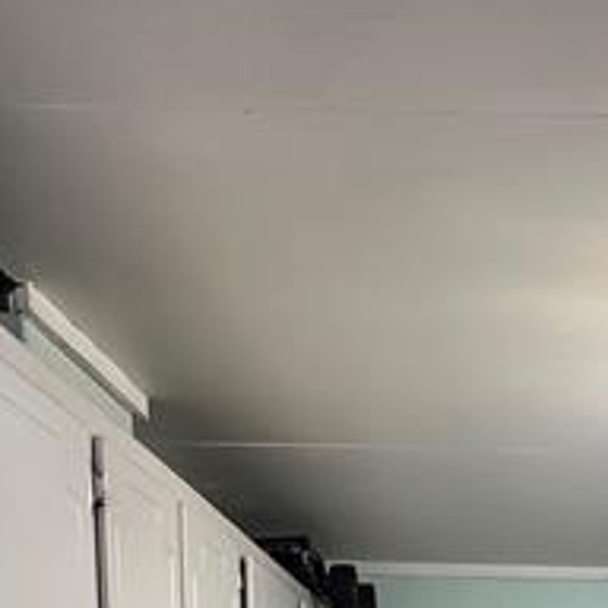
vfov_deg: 20.7
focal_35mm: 66
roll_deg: -0.4
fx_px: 1312
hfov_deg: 24.9
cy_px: 998
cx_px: 598
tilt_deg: -6.7
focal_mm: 2.22
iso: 250
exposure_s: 1/120
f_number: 2.2
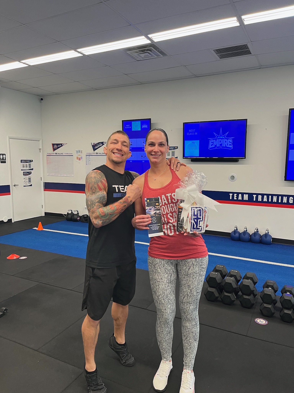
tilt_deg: -7.4
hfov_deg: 53.1
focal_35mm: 26
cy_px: 196
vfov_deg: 67.3
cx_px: 147
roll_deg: +0.7
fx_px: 294
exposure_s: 1/60
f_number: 1.6
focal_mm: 5.1
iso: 100
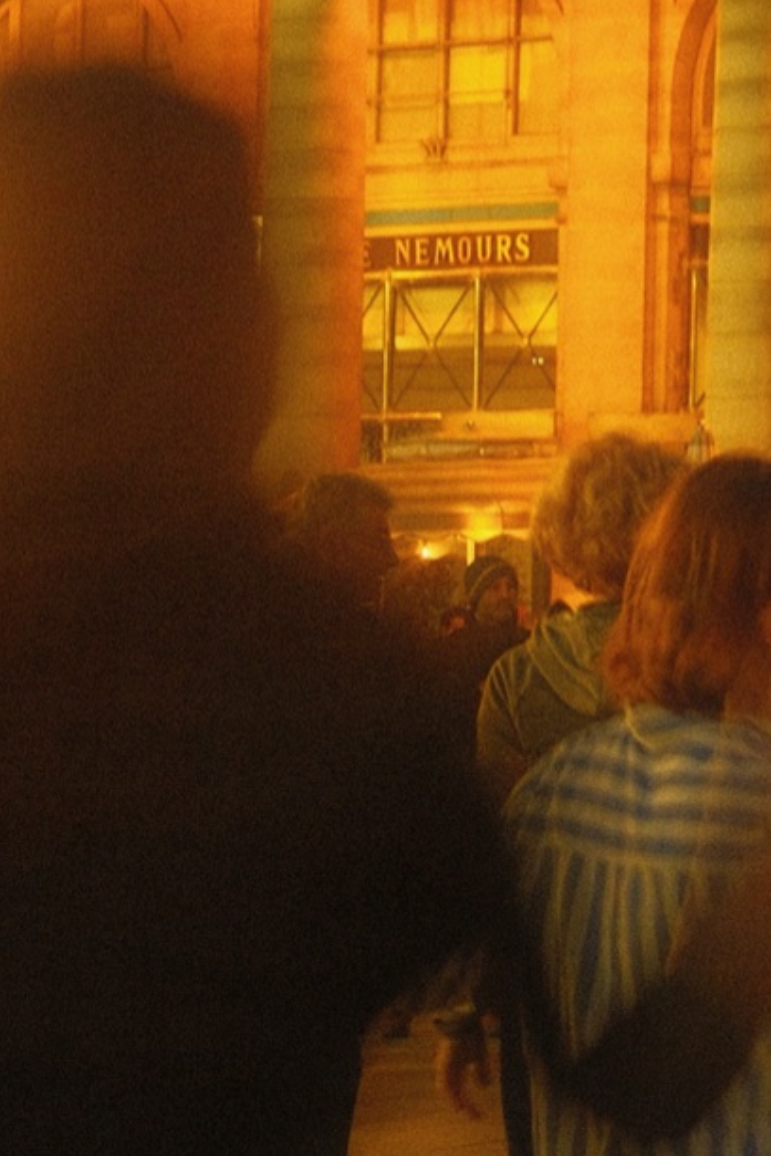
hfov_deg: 9.4
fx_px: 4658
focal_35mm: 145
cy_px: 263
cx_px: 856
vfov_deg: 14.1
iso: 800
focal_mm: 24.9
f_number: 4.4
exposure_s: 1/8.5
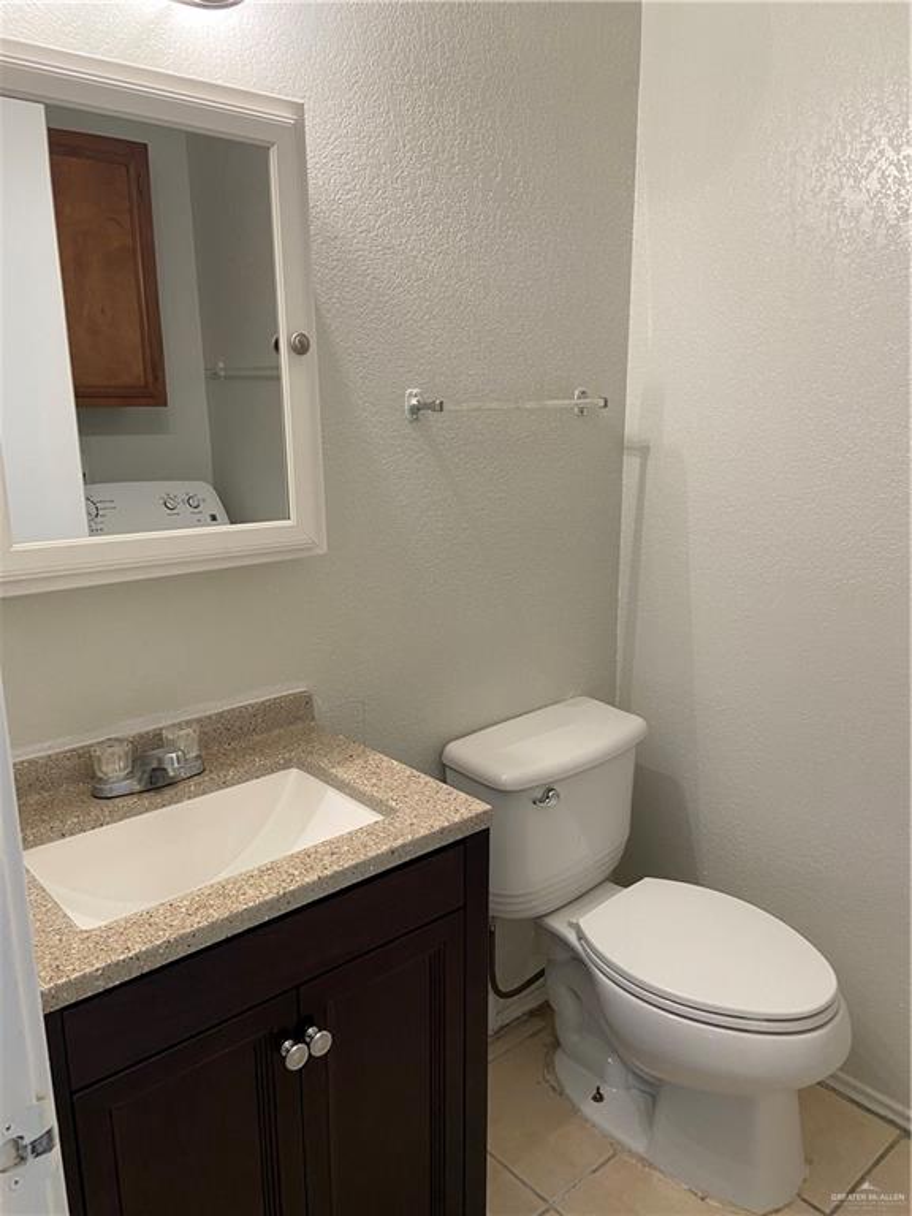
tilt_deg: -13.0
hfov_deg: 53.1
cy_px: 608
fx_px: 913
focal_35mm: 26
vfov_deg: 67.3
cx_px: 456
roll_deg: +0.7
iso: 100
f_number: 1.8
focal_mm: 4.25
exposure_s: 1/60
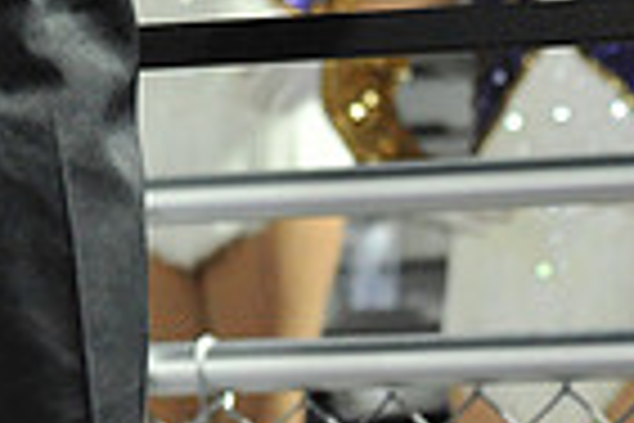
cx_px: -216
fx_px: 5811
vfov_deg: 4.1
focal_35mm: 330
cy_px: -652
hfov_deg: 6.2
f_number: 5.6
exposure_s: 1/125
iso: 5000
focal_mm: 80
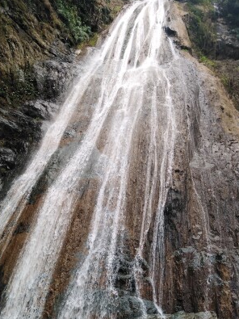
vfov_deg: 59.9
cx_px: 116
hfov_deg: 46.8
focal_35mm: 30
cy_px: 171
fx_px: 276
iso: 100
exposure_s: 1/120
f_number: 1.8
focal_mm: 3.59
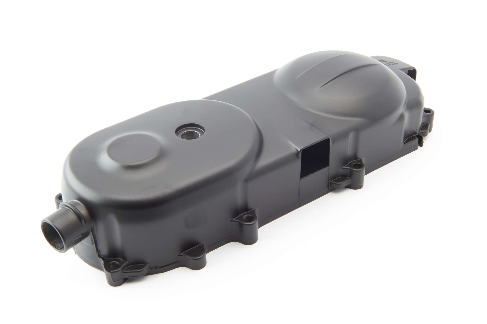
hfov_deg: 55.1
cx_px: 244
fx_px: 467
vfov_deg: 38.4
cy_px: 162
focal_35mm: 34
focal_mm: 23
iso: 100
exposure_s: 1/125
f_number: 16
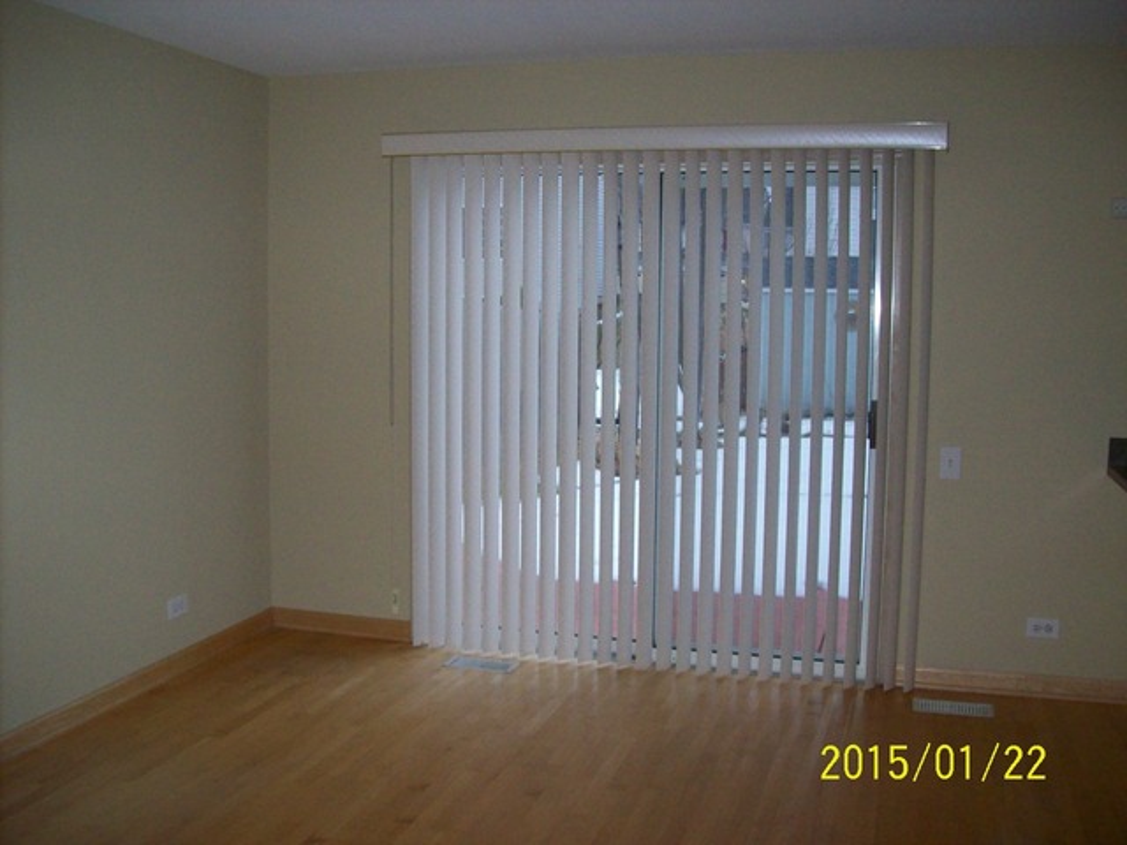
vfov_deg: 39.7
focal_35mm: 36
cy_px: 422
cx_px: 564
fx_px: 1172
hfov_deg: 51.4
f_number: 2.7
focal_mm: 6
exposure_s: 1/64
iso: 200
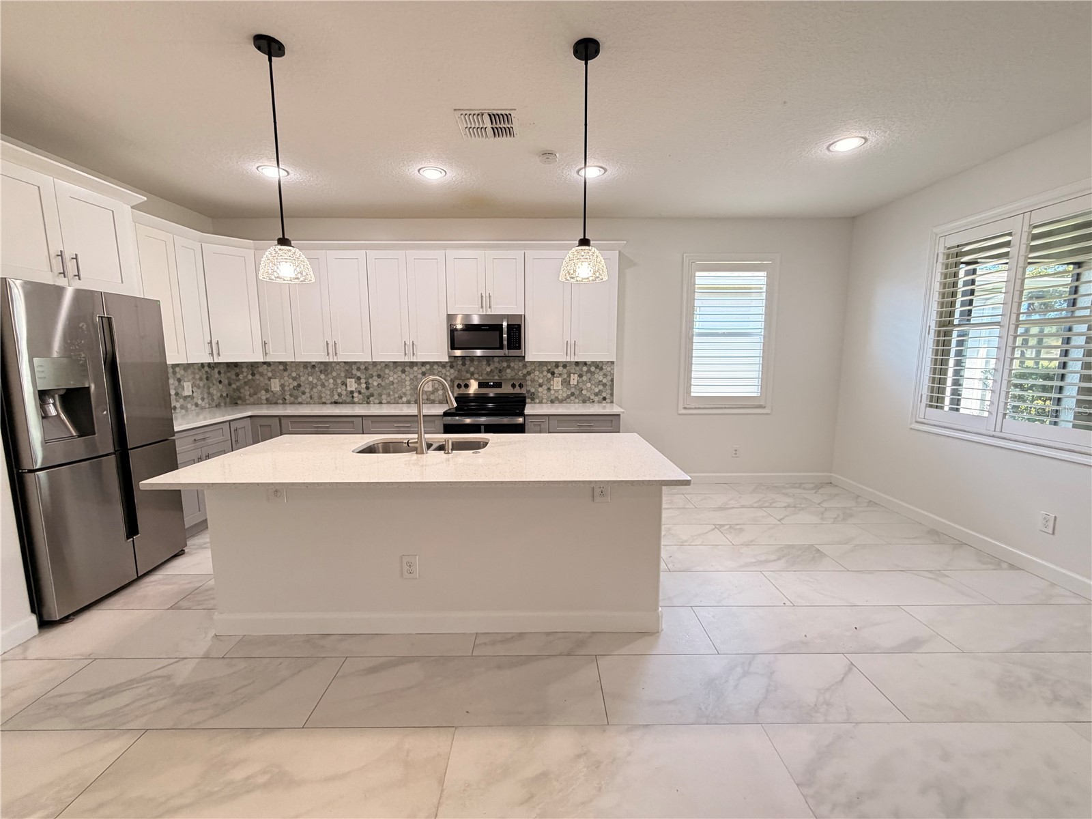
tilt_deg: -6.7
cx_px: 546
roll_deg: +0.2
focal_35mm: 14
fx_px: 442
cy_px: 410
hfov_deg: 102.1
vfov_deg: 85.7
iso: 160
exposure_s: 1/60
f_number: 2.2
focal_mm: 2.22
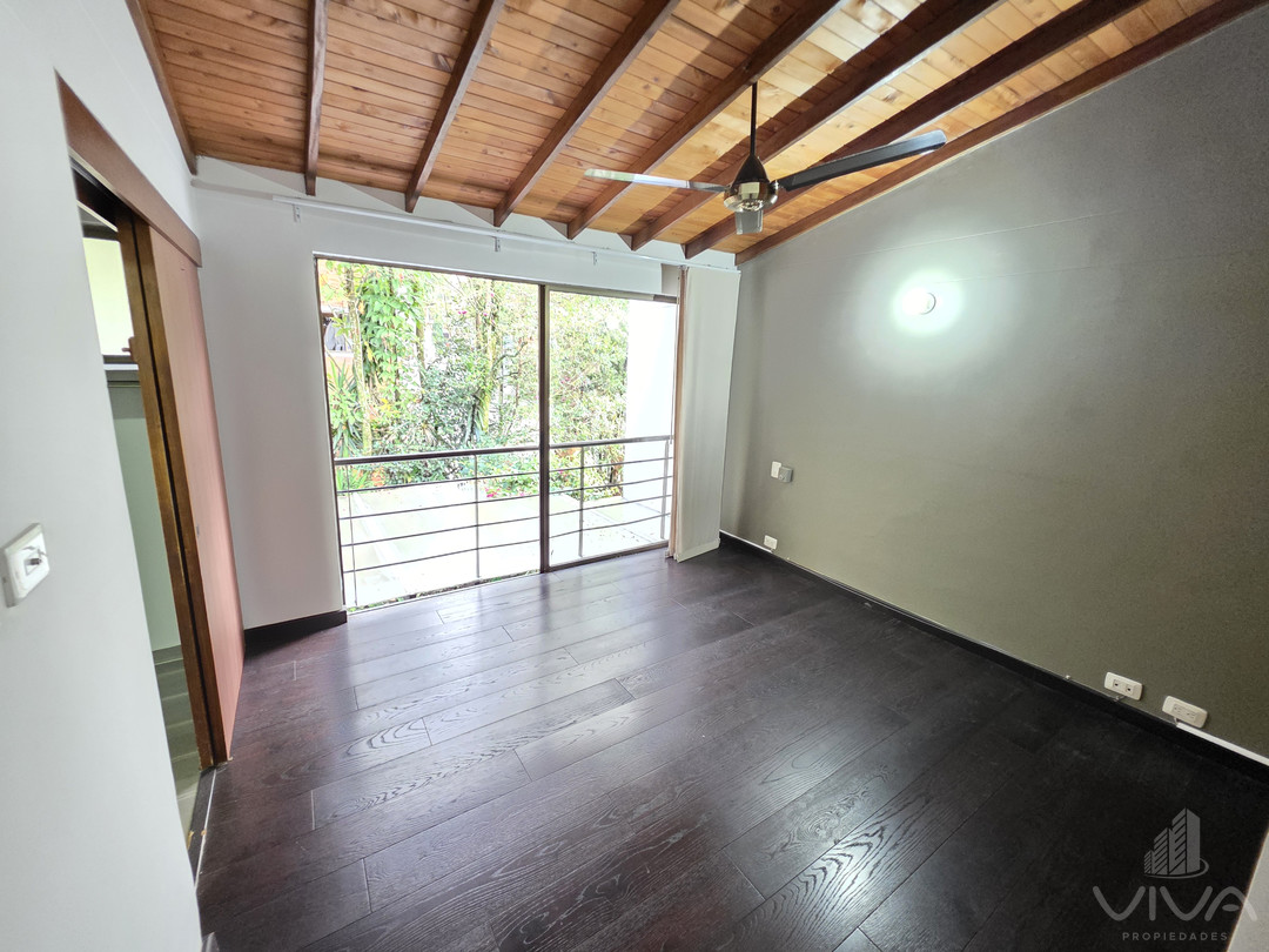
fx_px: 477
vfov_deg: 89.9
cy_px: 476
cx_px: 634
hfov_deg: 106.2
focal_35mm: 13
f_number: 1.9
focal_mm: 2.2
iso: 1600
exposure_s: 1/24
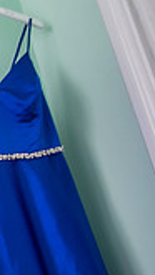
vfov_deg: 37.1
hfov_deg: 12.0
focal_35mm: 55
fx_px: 401
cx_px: -292
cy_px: 200
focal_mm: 14
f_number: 2.8
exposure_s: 1/125
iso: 200
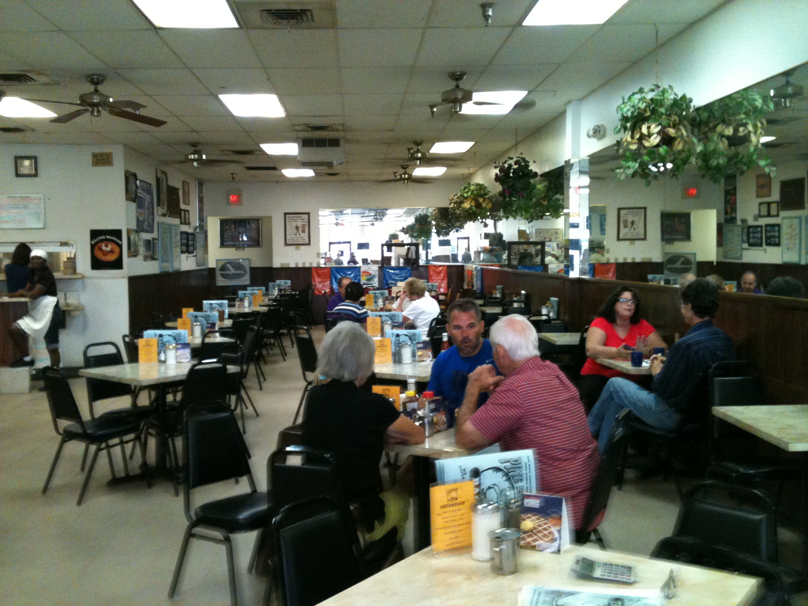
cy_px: 303
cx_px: 404
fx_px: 817
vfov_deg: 40.7
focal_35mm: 35
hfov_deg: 52.6
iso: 250
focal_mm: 3.85
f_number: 2.8
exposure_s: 1/15
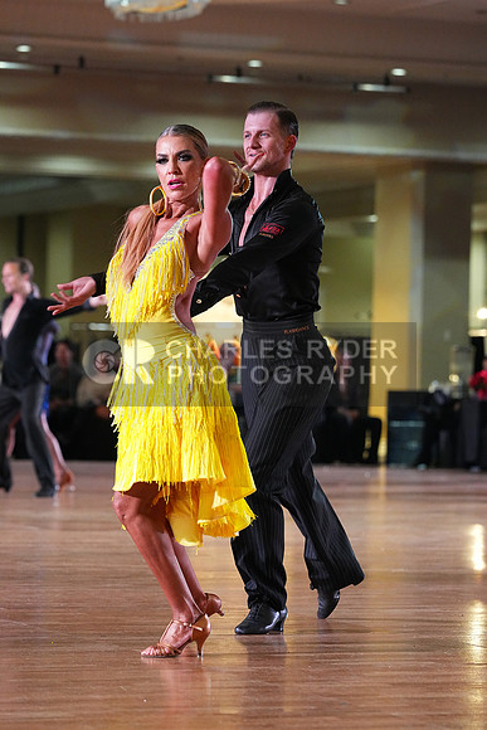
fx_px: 3123
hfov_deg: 8.9
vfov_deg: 13.3
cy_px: 365
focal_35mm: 154
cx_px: 244
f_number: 5
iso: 8000
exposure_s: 1/400
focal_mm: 154
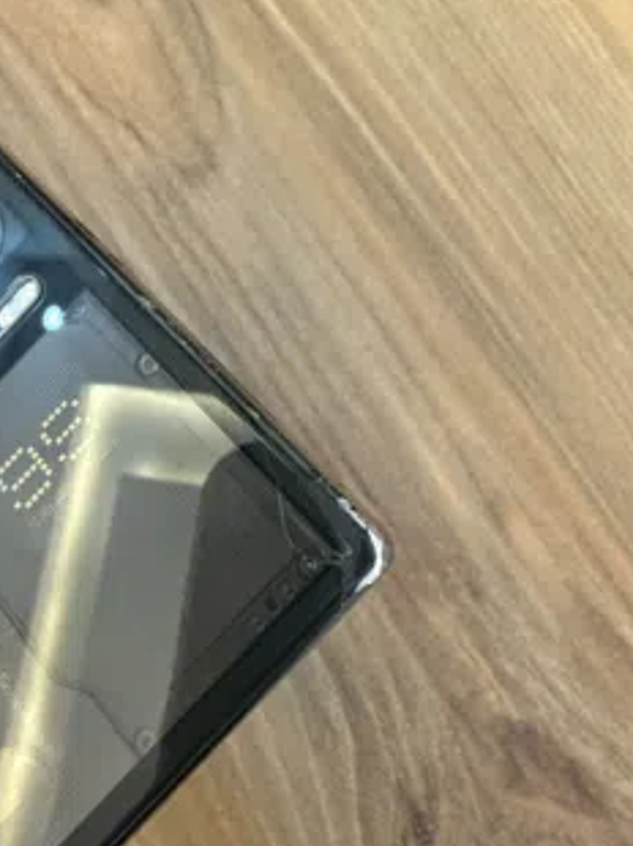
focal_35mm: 31
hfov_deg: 45.0
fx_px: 757
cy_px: 418
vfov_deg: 58.4
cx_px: 237
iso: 640
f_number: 2.2
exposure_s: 1/50
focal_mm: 2.22
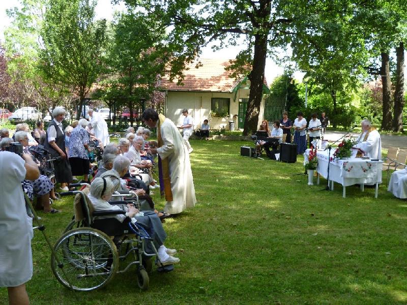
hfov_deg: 50.1
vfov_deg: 38.7
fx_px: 435
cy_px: 152
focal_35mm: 37
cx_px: 204
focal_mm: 6.6
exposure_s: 1/125
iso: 80
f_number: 3.1
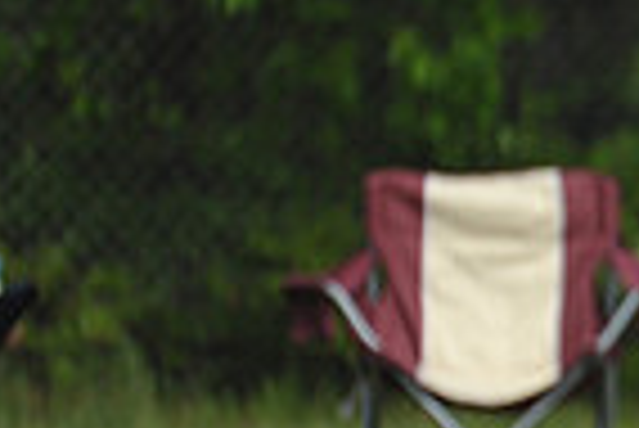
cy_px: 252
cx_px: 1296
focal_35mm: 1385
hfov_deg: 1.5
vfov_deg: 1.0
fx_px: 24608
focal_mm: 340
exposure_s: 1/4000
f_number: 4
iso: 640
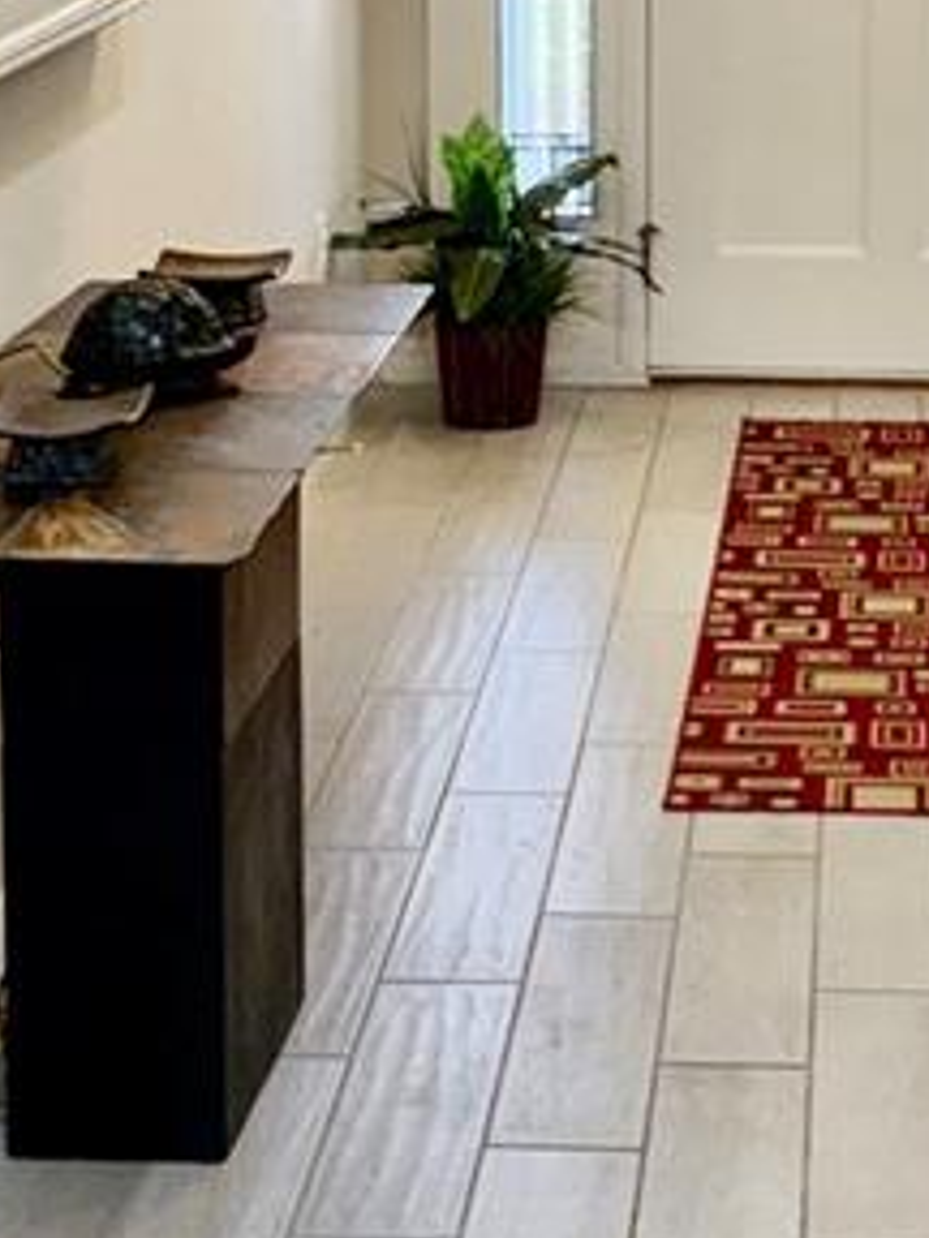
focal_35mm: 100
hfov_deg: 14.7
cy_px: 193
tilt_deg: -8.7
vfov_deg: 19.4
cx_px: 787
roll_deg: +0.3
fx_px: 3578
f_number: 1.78
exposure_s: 1/132
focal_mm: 6.76
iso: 200
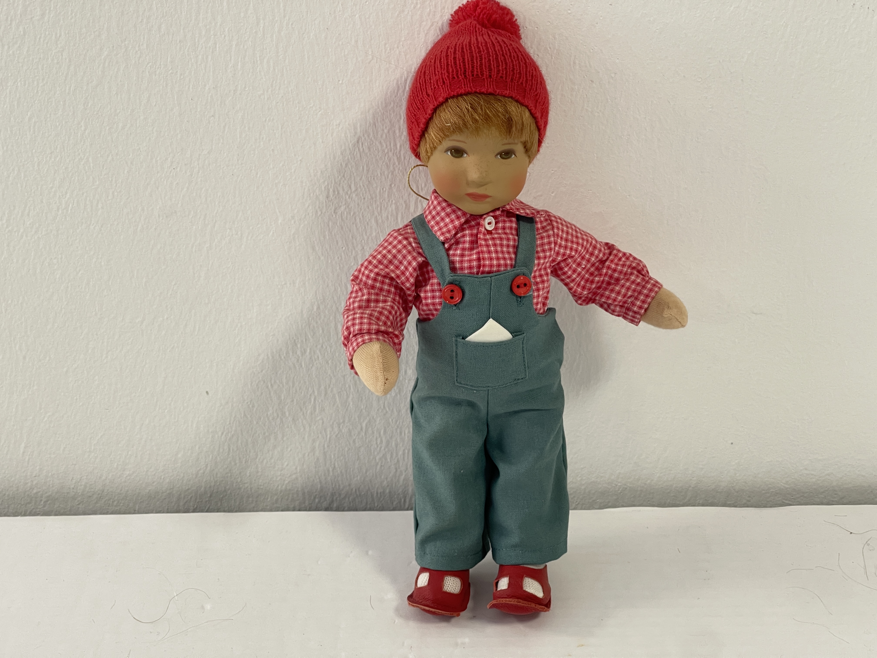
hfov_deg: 30.3
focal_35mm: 64
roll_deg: +0.8
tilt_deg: -23.8
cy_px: 329
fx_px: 1621
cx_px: 438
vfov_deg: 22.9
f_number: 2.2
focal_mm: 7.5
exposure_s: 1/50
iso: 125
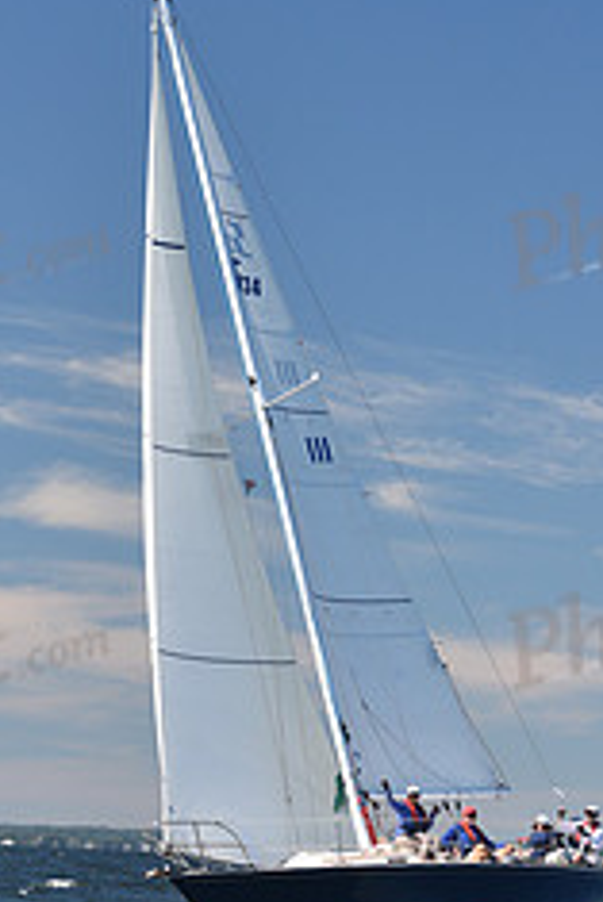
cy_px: 445
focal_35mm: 210
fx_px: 5268
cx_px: 309
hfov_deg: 6.6
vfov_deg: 9.8
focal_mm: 85
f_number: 3.2
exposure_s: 1/1000
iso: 200
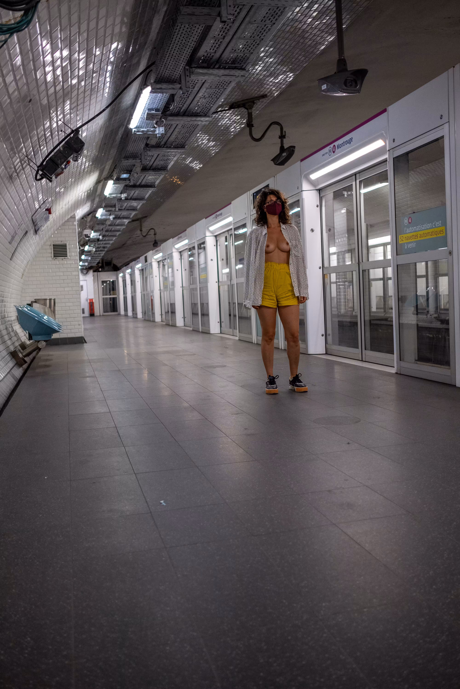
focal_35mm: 35
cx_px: 230
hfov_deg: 37.9
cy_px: 344
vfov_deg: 54.4
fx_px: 671
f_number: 2
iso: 800
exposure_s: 1/125
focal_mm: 23
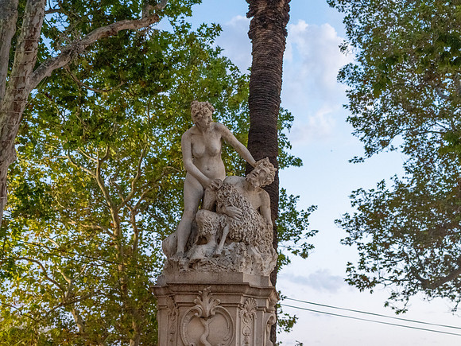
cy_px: 173
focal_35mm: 58
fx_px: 778
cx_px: 230
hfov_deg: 33.0
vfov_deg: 25.1
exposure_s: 1/160
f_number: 4
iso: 6400
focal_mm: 54
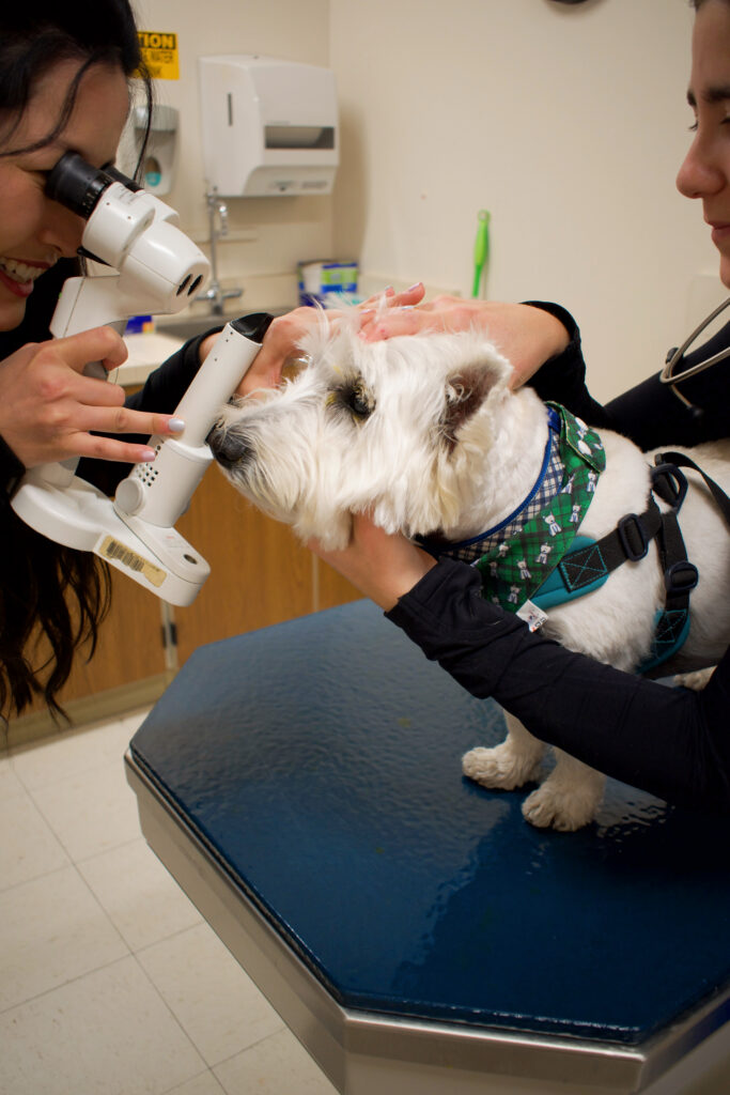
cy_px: 548
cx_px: 365
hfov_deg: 41.7
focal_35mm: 32
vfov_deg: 59.5
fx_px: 958
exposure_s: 1/40
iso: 400
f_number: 3.8
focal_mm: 21
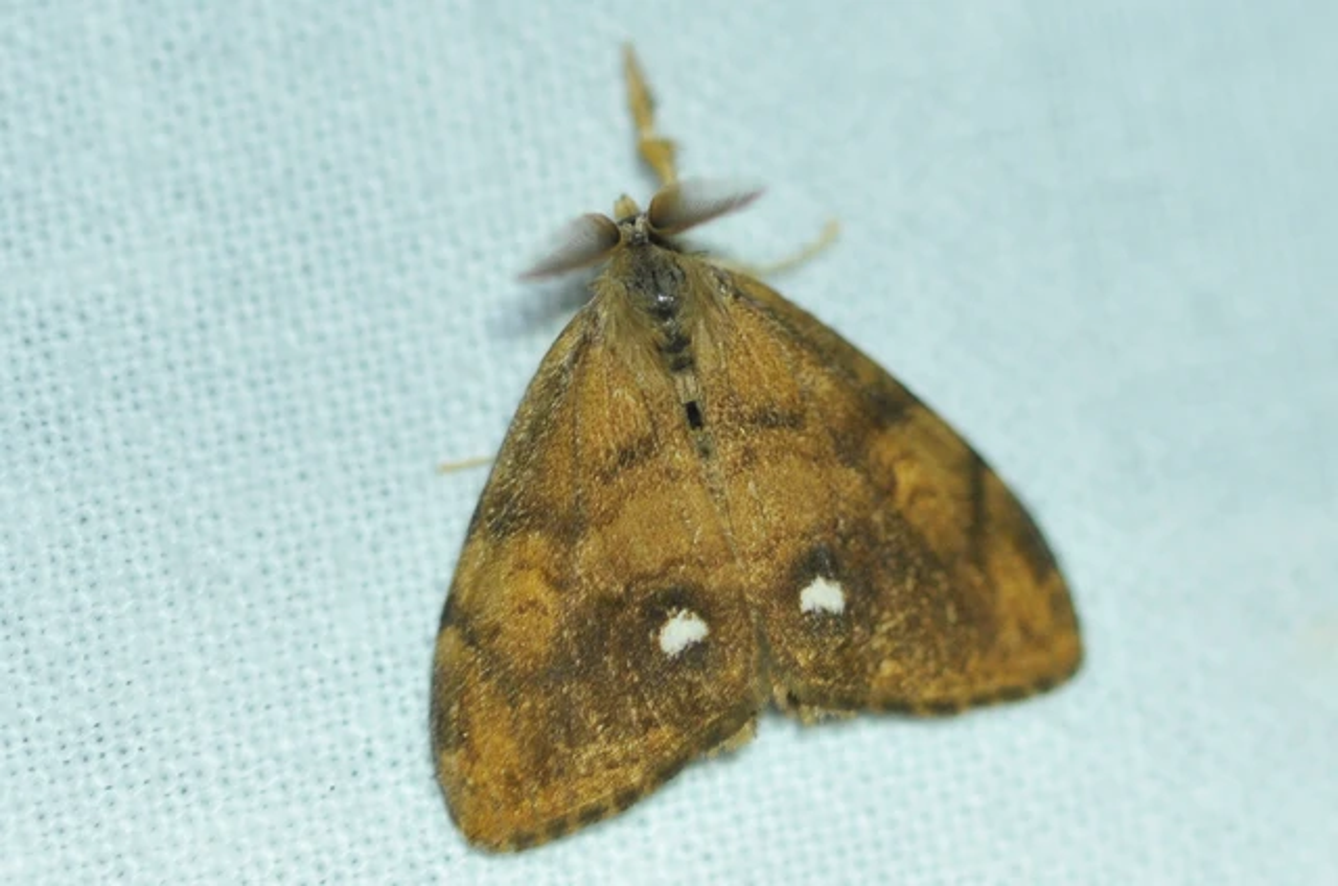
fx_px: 5842
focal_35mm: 158
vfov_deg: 8.7
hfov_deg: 13.1
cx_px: 669
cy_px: 443
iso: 640
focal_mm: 105
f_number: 4.5
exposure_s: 1/80
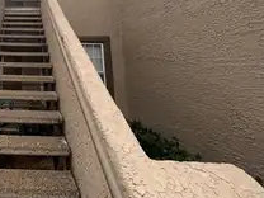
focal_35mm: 25
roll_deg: -0.4
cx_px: 22
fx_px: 191
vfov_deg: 48.7
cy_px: 18
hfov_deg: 58.3
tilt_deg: +13.5
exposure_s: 1/444
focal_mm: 1.57
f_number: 1.8
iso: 32
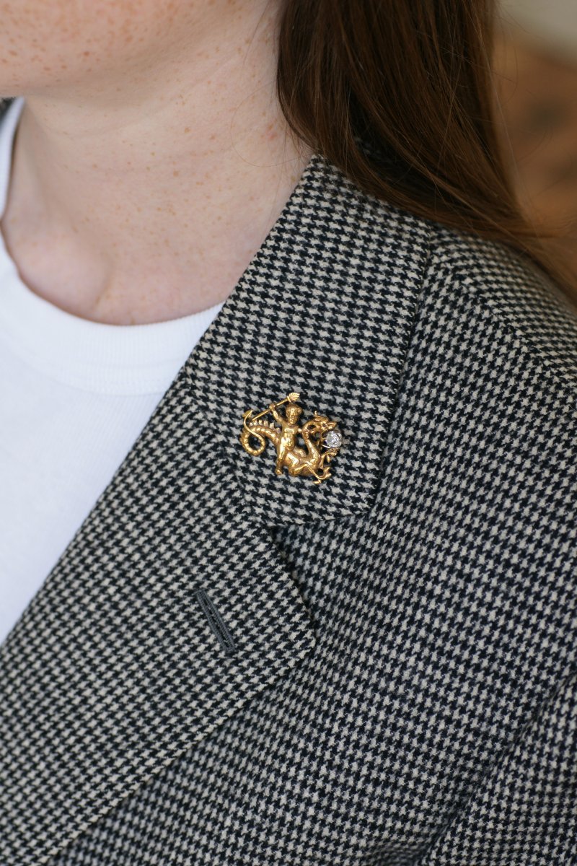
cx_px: 288
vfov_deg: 19.5
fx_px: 2524
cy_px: 433
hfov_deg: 13.0
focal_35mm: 105
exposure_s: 1/125
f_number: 3.2
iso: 200
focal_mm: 70
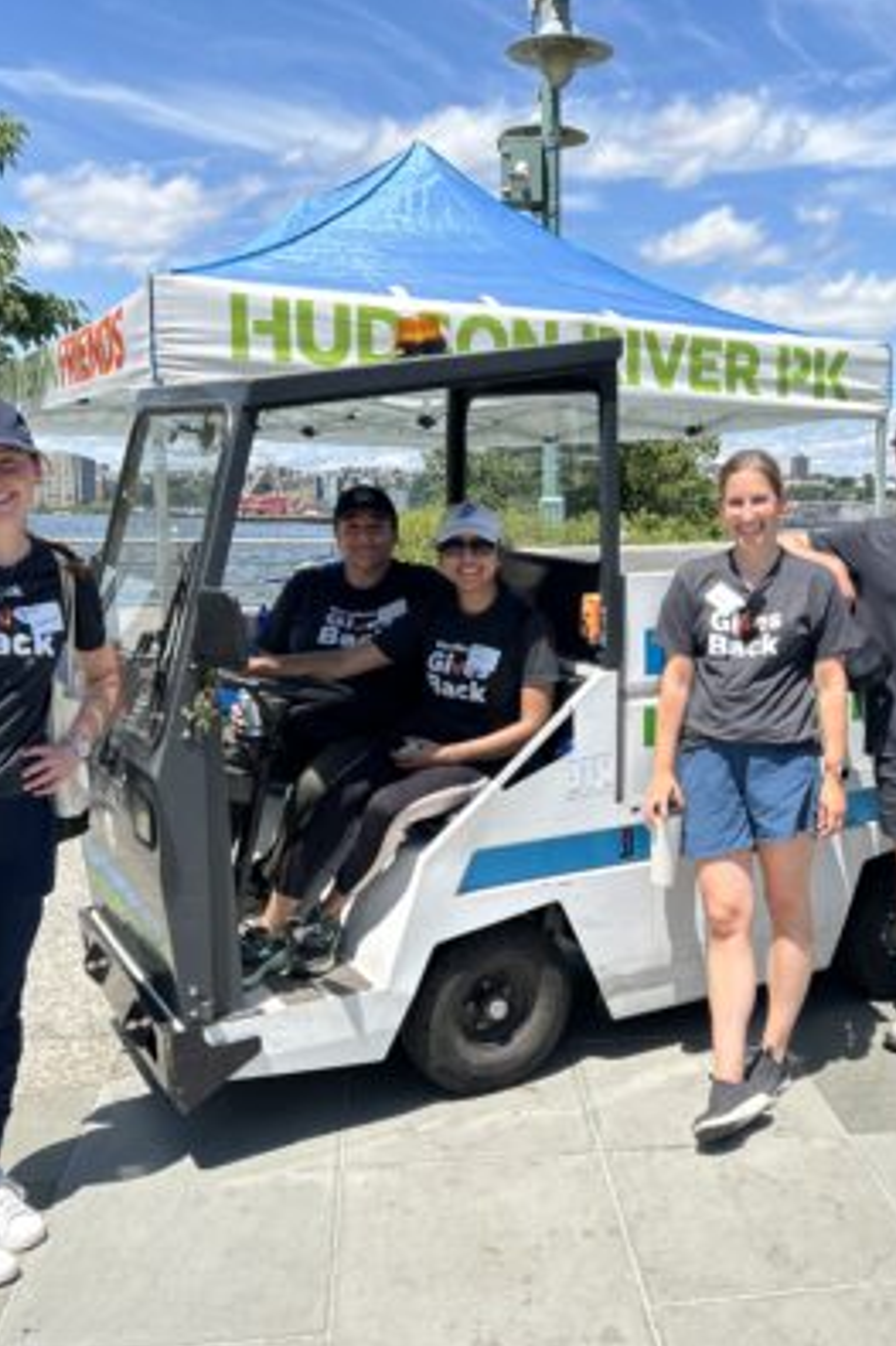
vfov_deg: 51.9
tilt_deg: -5.8
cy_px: 683
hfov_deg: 35.4
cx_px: 634
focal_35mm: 37
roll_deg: +0.1
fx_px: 1382
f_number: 1.5
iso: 50
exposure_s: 1/3831
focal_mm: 5.7
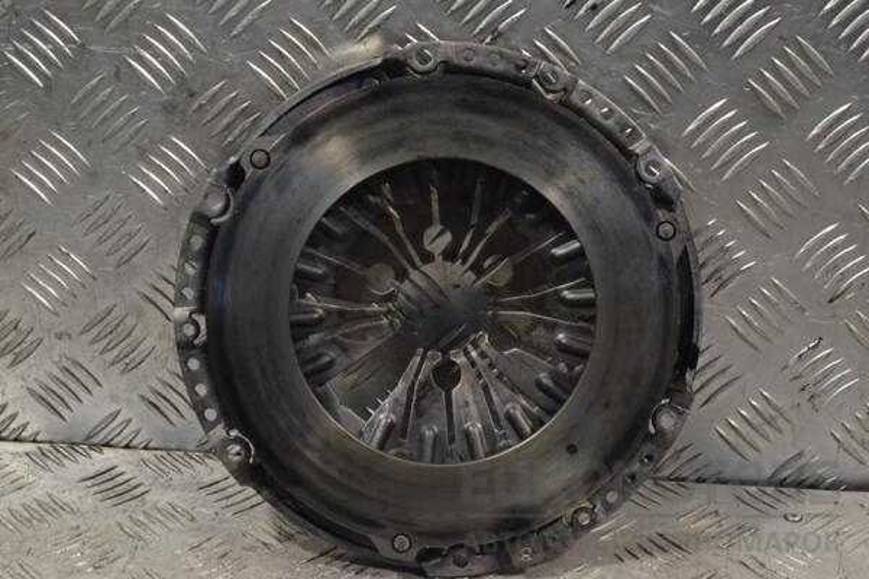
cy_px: 290
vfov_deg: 16.6
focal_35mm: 82
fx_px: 1991
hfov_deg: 24.6
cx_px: 434
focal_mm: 55
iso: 3200
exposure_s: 1/250
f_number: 8
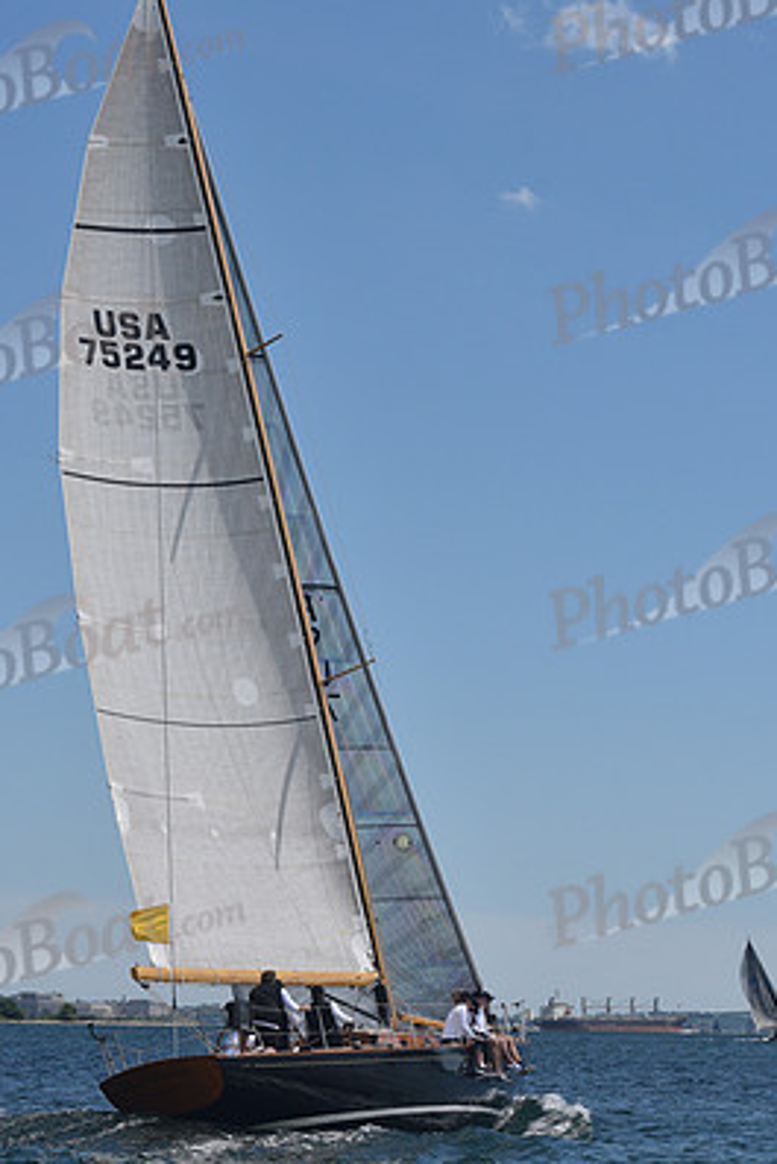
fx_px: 3687
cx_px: 397
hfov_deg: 12.0
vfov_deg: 17.9
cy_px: 463
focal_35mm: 114
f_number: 8
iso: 320
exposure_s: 1/800
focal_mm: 78
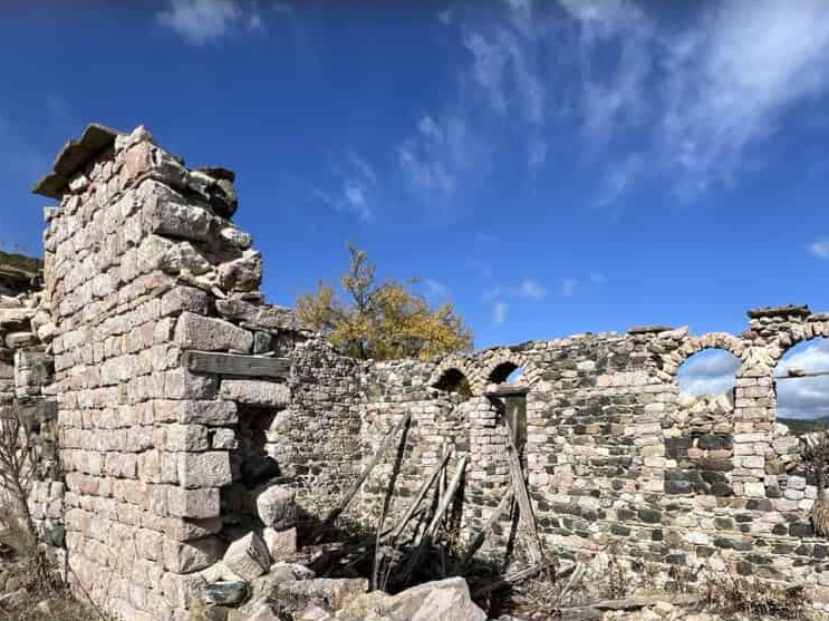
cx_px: 519
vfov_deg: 60.3
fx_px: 503
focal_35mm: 21
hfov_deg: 77.6
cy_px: 458
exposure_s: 1/2320
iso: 32
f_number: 1.8
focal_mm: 1.6
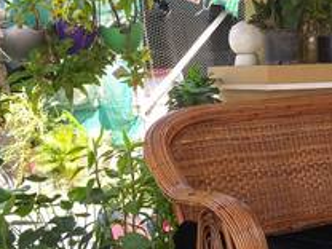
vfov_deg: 19.6
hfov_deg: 25.8
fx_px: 719
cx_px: 233
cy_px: 164
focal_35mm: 75
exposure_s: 1/226
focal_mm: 3.93
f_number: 1.7
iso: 40
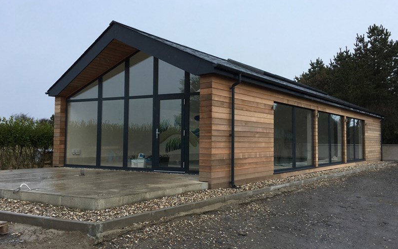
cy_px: 131
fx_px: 336
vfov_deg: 40.6
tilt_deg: +2.8
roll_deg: -0.9
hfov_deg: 61.2
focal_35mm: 31
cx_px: 200
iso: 25
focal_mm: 4.15
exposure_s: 1/874
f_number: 2.2
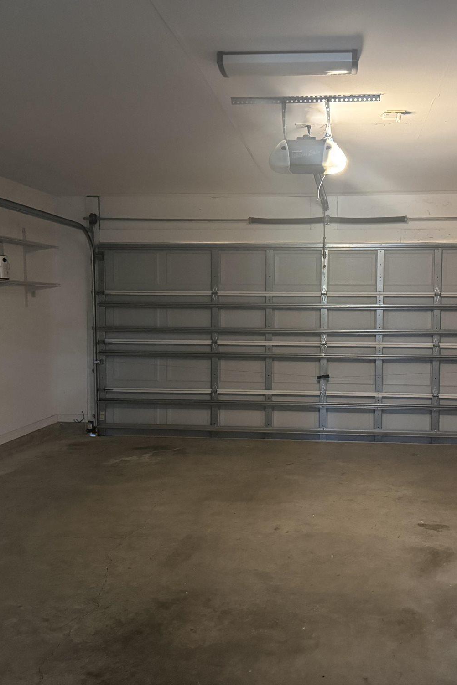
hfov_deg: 38.6
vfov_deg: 55.8
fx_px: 648
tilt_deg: -1.9
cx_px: 291
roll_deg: -0.3
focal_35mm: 34
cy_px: 336
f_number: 1.78
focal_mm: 6.76
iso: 800
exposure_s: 1/30
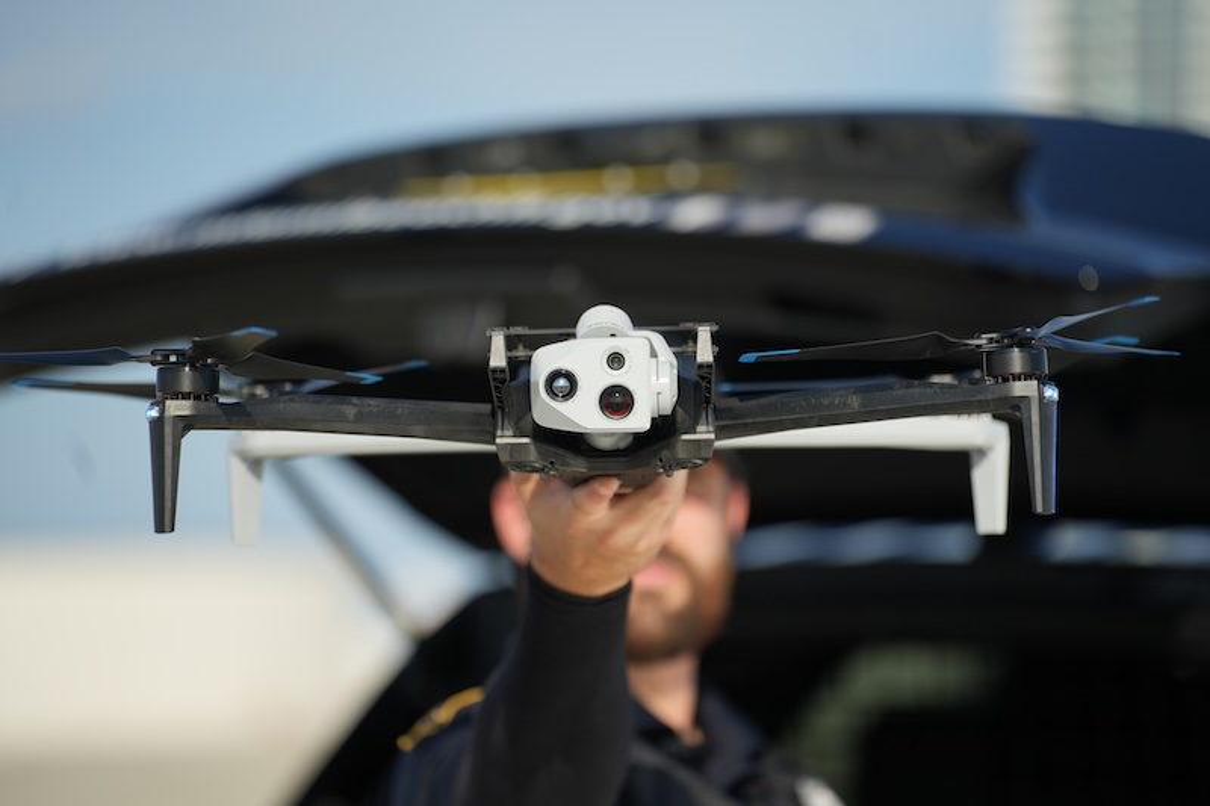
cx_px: 605
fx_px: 5040
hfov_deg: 13.7
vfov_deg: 9.1
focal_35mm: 150
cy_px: 403
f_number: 2.8
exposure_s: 1/3200
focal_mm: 150
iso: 125
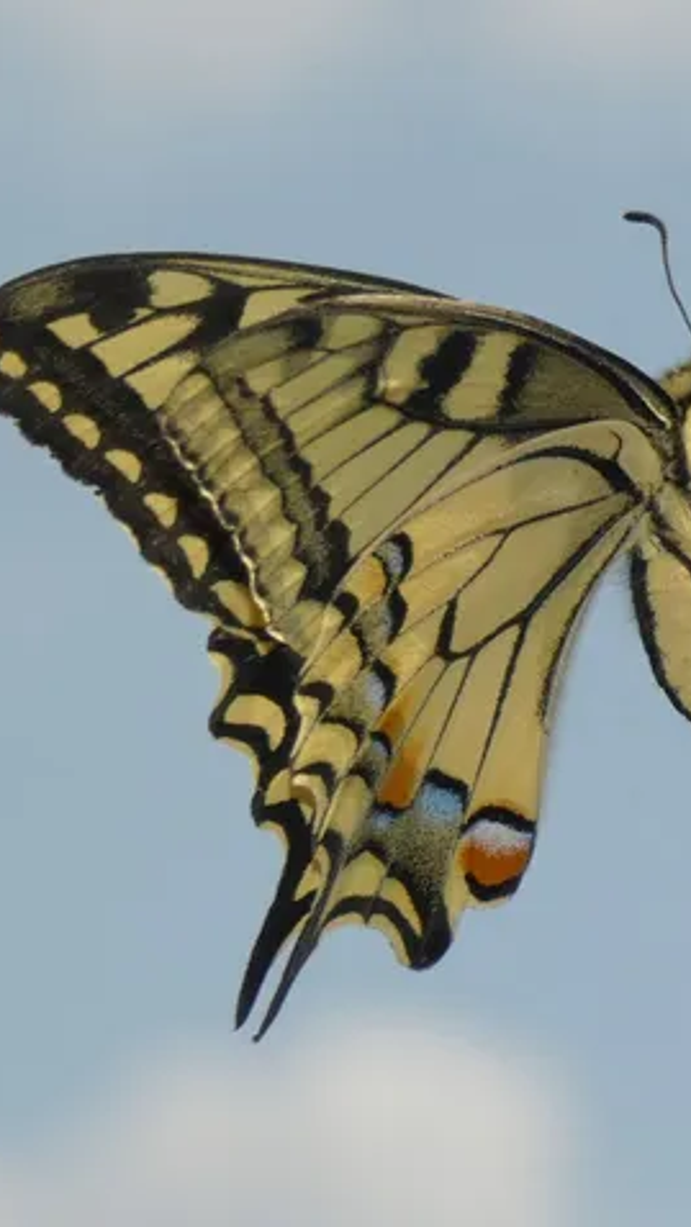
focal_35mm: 308
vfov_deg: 7.0
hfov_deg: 3.9
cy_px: 614
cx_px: 516
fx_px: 10029
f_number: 5.5
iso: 80
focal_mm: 37.8
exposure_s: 1/500
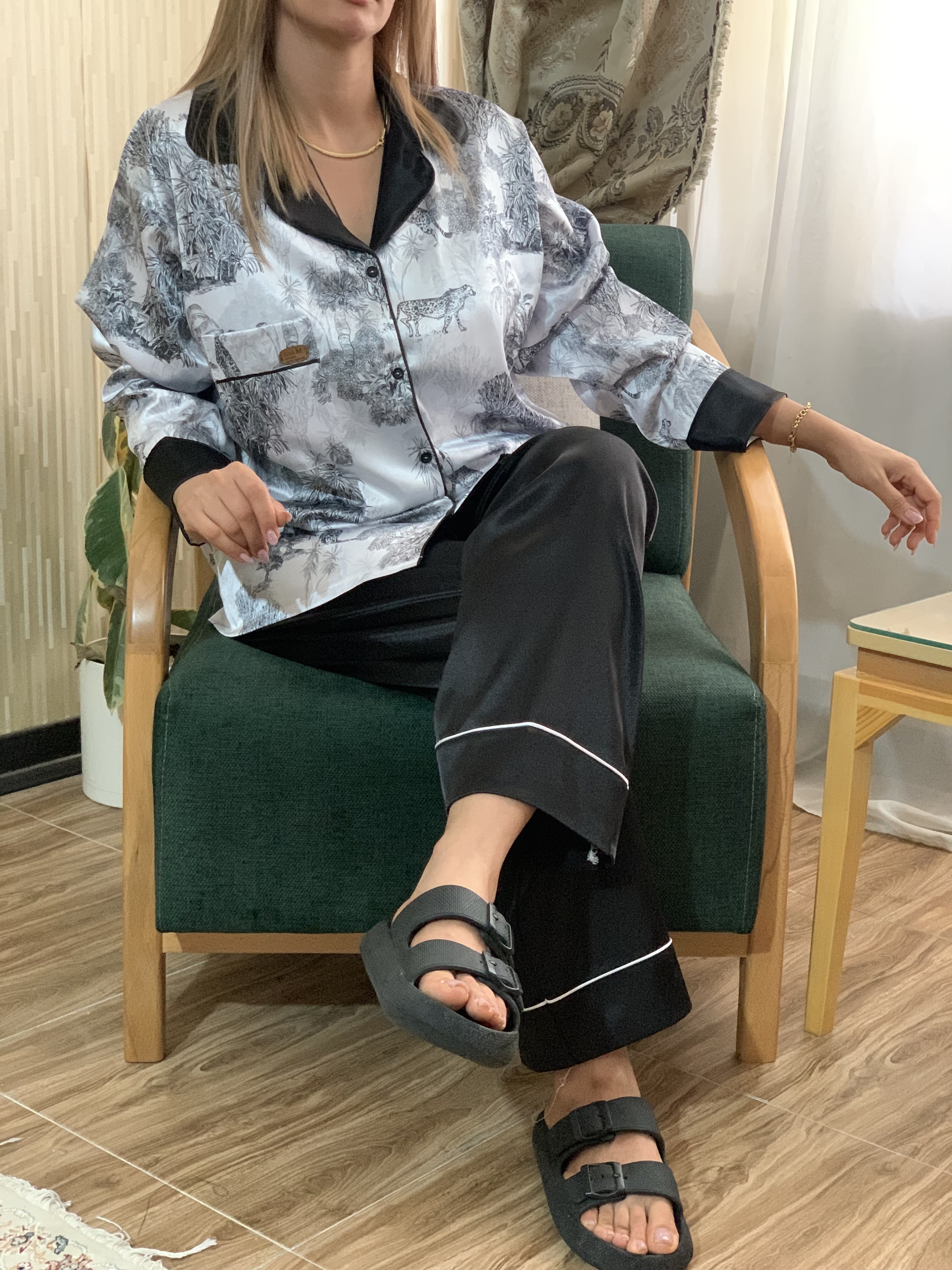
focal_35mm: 52
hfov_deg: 28.0
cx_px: 476
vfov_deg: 36.8
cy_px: 635
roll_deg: +0.9
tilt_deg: -12.9
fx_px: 1907
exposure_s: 1/44
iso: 400
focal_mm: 6
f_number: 2.4
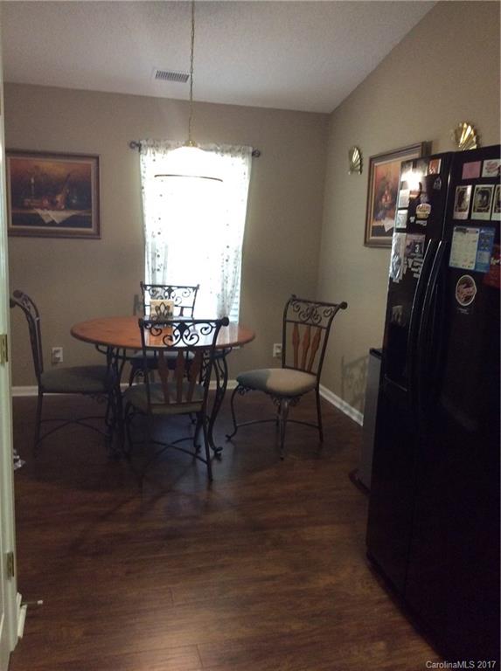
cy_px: 336
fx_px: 620
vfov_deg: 56.9
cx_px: 250
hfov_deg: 44.0
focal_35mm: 32
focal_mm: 3.3
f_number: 2.4
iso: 160
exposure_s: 1/24
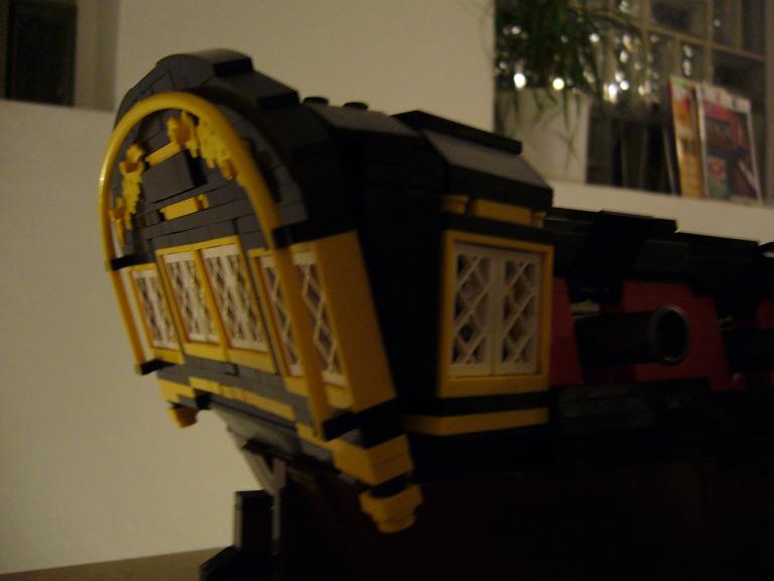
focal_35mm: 35
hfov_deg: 52.6
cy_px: 290
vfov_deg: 40.7
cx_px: 387
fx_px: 783
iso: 200
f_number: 2.8
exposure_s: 1/8
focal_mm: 5.8
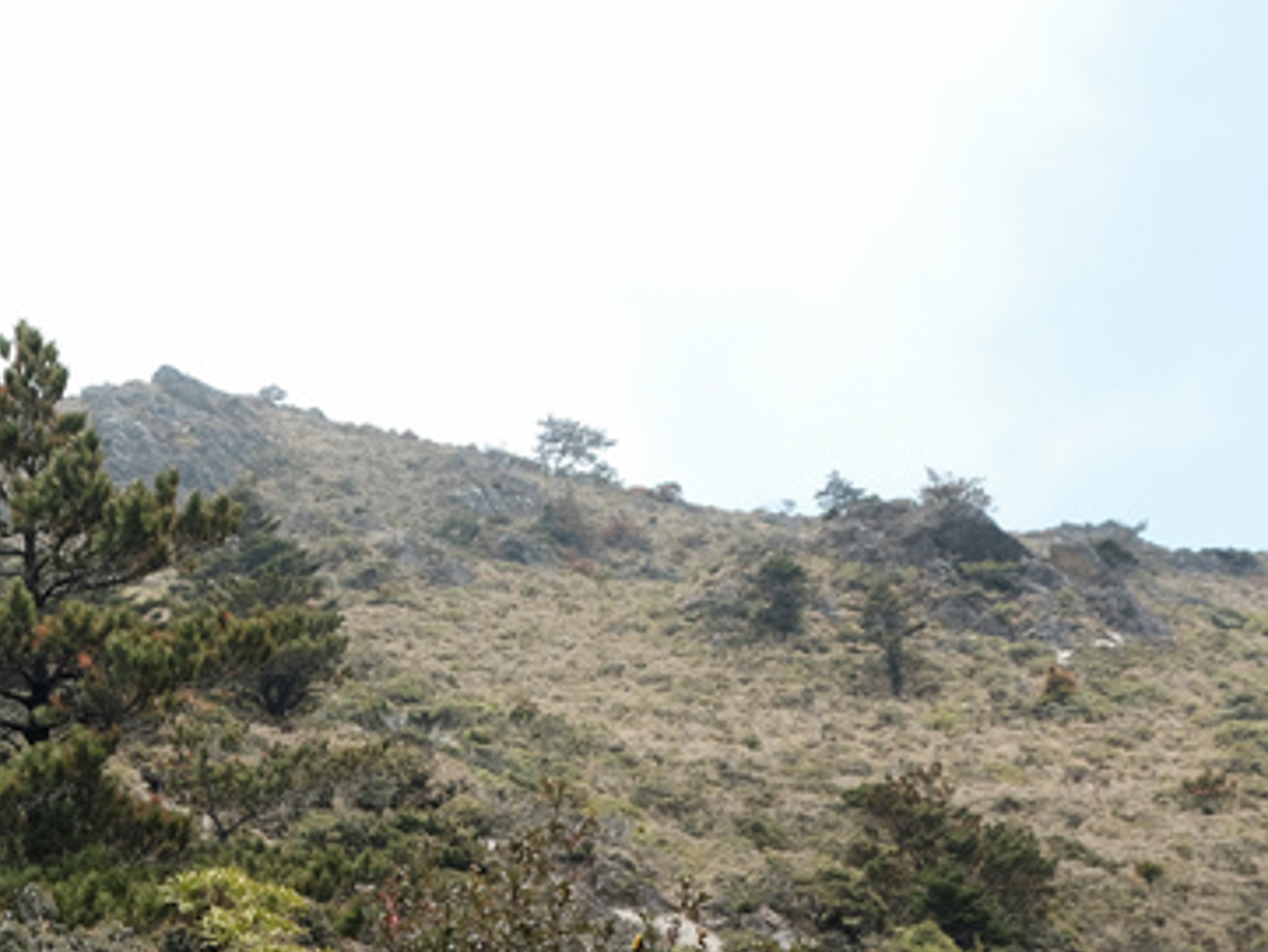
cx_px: 18
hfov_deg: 27.1
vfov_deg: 21.6
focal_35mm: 68
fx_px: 2492
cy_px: 483
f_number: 4.5
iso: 320
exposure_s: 1/950
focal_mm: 23
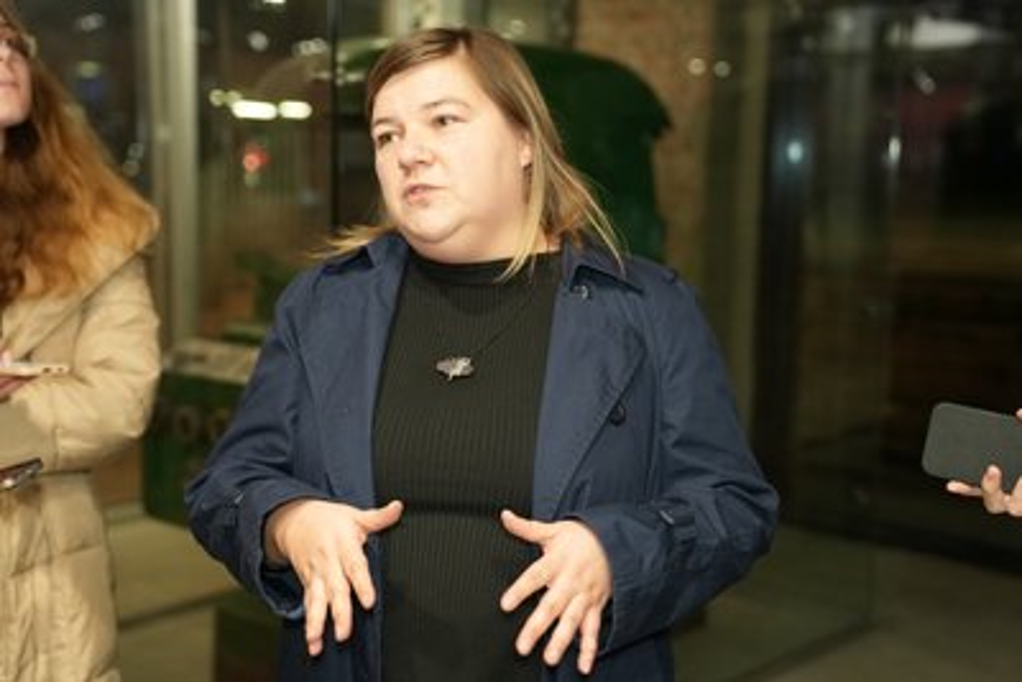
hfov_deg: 40.3
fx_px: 1391
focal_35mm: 49
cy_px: 341
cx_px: 511
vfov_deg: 27.5
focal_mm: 49
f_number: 2.8
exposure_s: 1/160
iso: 5000
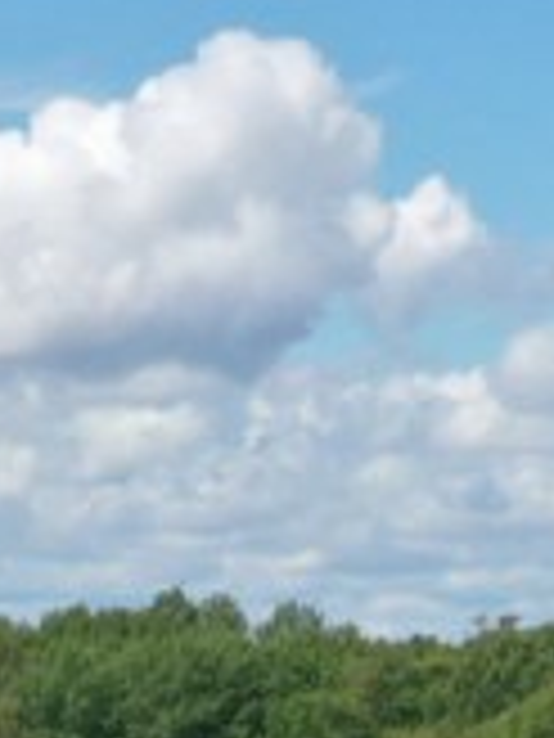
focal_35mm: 210
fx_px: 4481
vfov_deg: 8.7
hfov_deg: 7.1
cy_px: 1672
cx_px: 306
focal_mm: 10.26
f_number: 7.1
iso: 100
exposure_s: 1/320
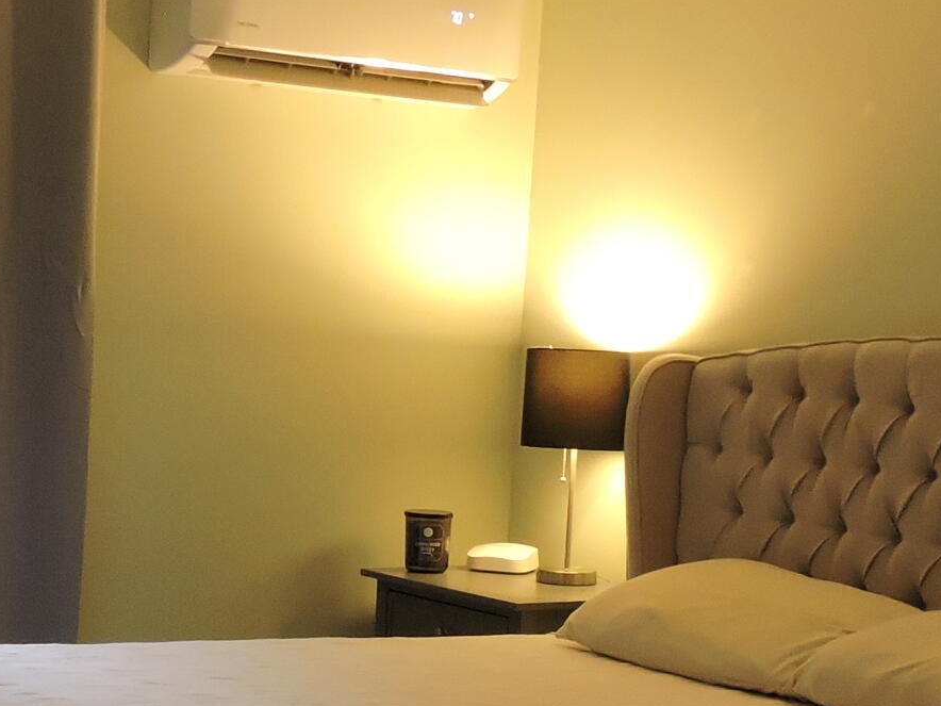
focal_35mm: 95
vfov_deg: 15.5
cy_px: 493
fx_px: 2582
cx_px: 344
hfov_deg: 20.6
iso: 320
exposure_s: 1/30
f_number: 3.5
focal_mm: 5
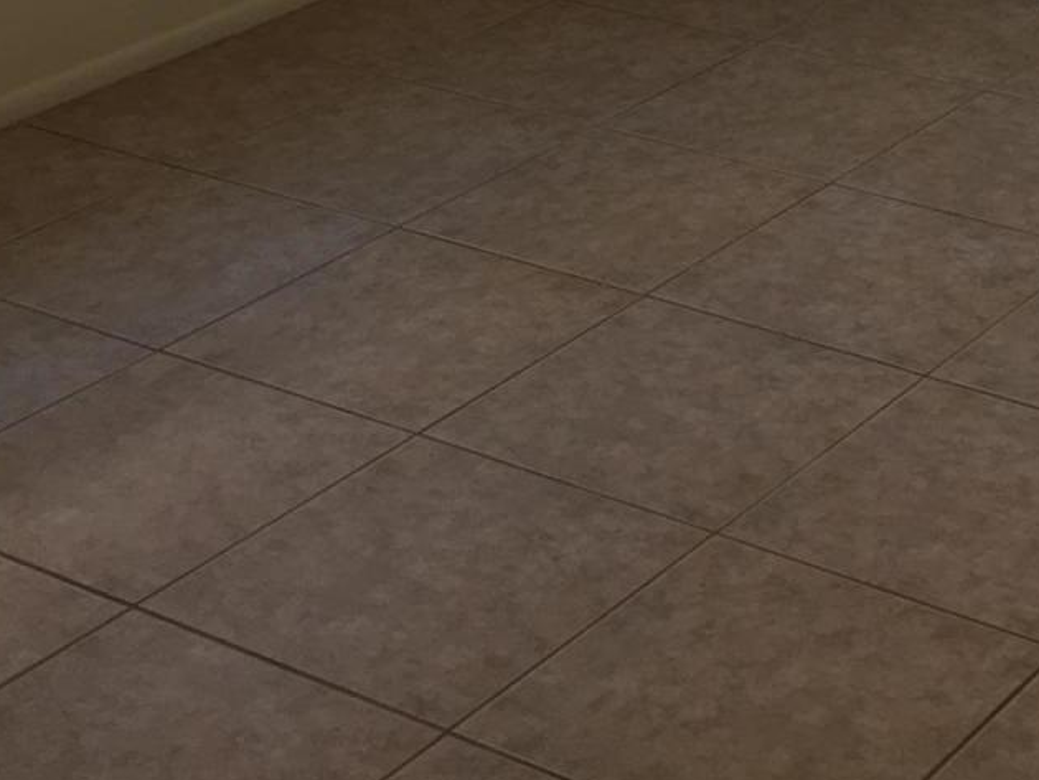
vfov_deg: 14.1
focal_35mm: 92
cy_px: -648
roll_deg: -1.8
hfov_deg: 20.9
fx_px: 2762
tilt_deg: -4.4
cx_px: 900
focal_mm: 4.15
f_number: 2.2
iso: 25
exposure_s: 1/30
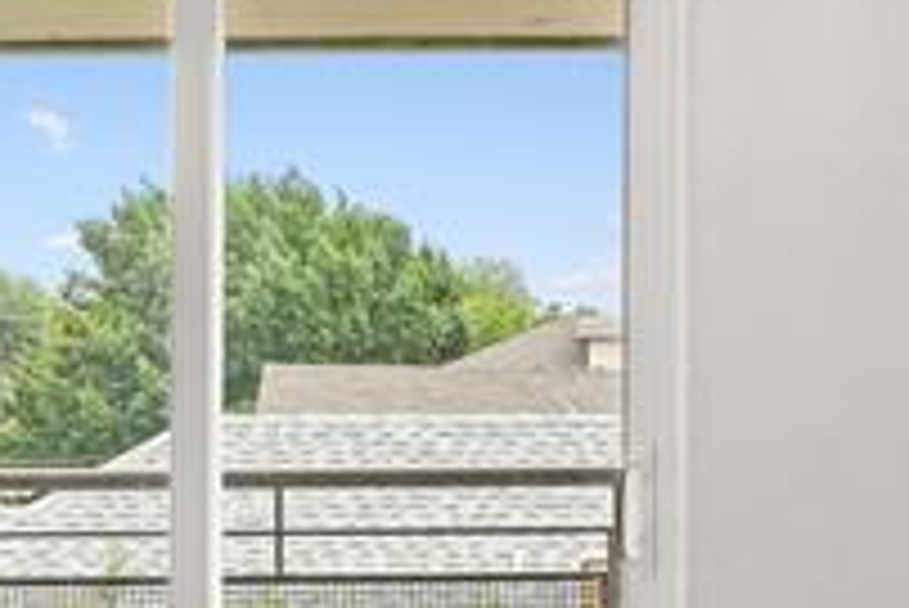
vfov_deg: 16.9
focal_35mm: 81
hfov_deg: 24.8
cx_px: 680
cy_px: 315
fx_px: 2047
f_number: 8
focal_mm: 16
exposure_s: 1/250
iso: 6400
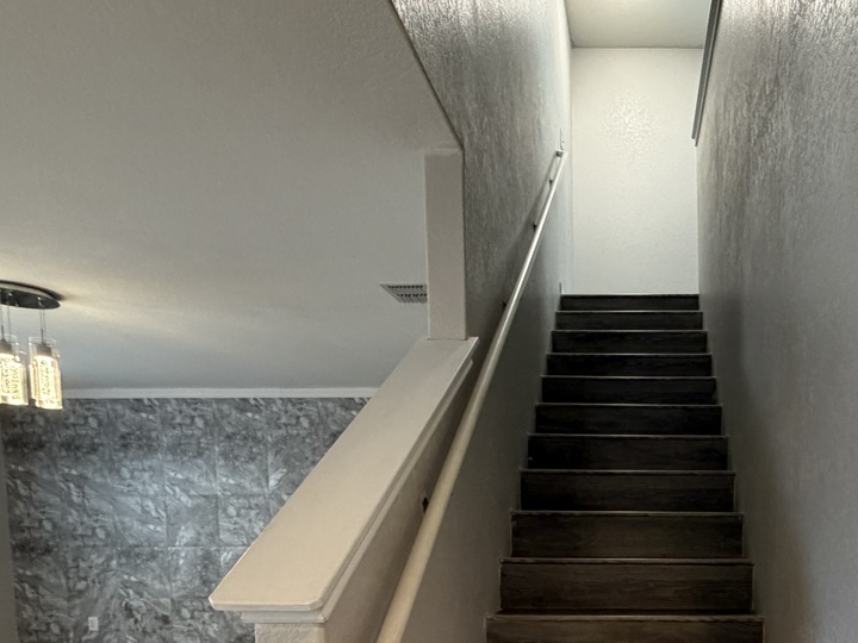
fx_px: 694
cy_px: 570
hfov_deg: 59.5
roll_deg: +0.5
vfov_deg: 45.4
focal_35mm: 28
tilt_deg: -4.3
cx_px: 660
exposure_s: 1/60
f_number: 2.2
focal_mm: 2.22
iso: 320
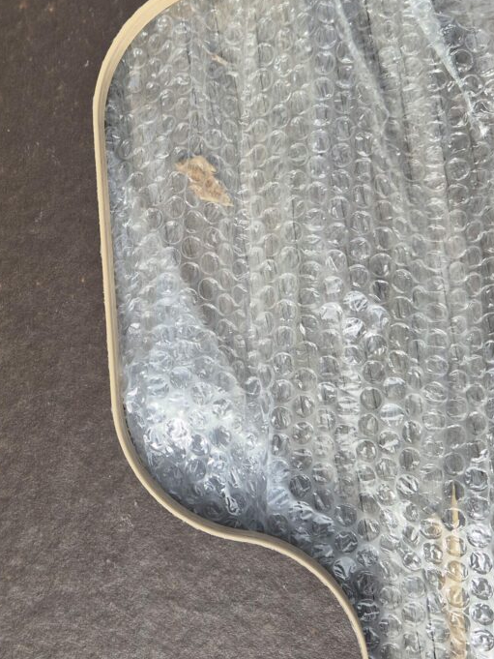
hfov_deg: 26.5
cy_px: 272
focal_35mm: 54
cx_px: 87
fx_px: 1027
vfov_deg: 35.4
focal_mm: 5.4
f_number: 1.8
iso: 25
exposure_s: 1/1440
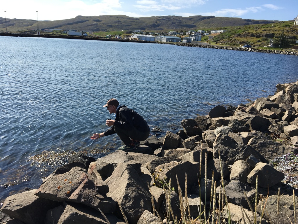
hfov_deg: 61.7
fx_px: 250
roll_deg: -2.7
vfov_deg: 48.2
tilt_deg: -15.6
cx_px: 149
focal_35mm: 29
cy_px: 112
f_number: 2.2
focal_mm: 4.15
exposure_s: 1/1350
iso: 25
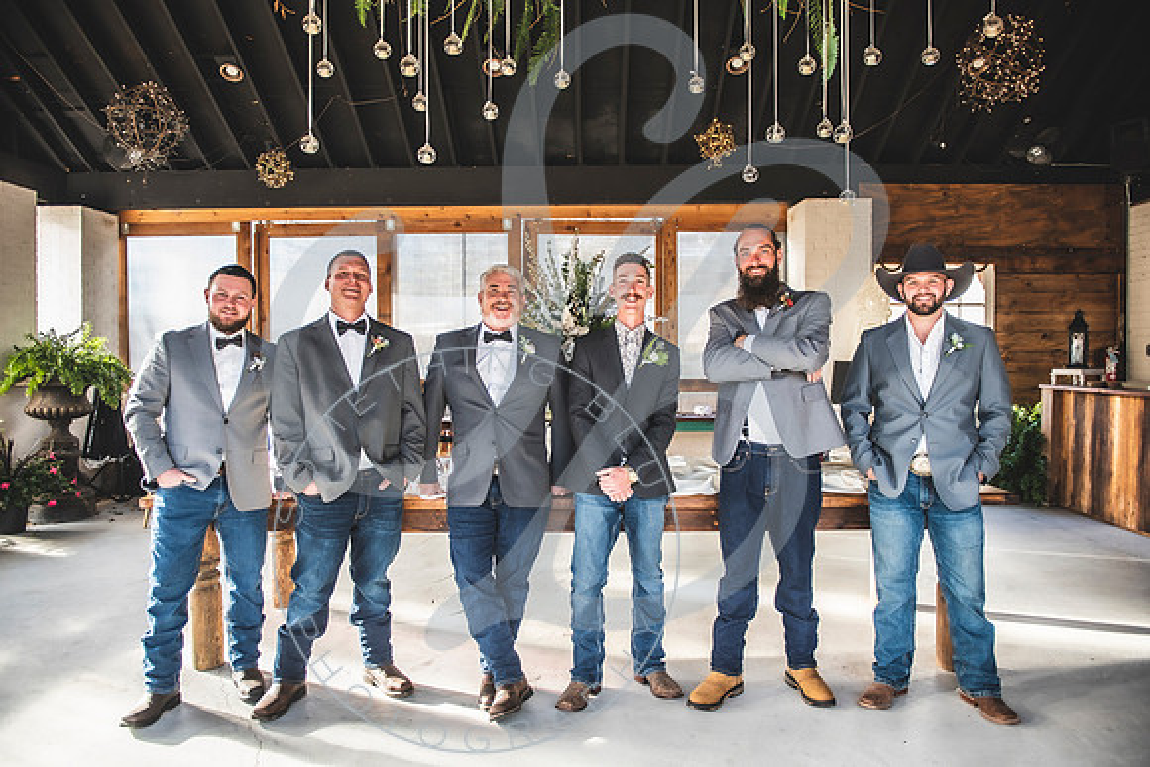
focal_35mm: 24
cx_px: 575
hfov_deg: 73.5
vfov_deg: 52.9
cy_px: 384
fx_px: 771
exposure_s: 1/125
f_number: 2.8
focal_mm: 24
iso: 200
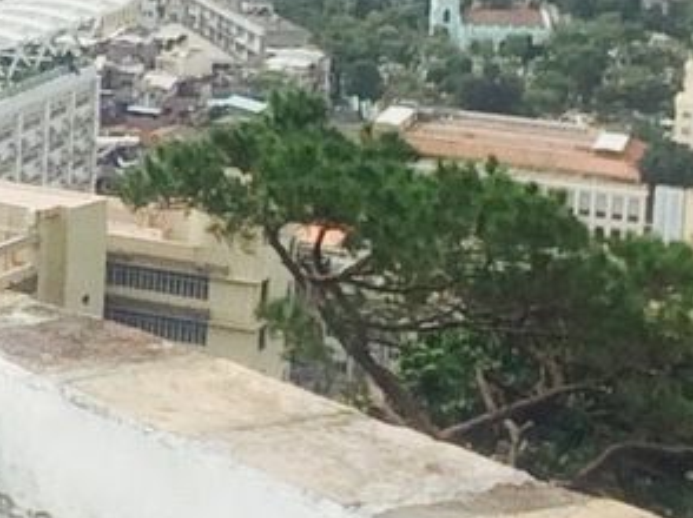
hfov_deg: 17.7
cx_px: -16
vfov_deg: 13.3
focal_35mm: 108
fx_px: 2160
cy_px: -134
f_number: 2.4
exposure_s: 1/1527
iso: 50
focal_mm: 2.15
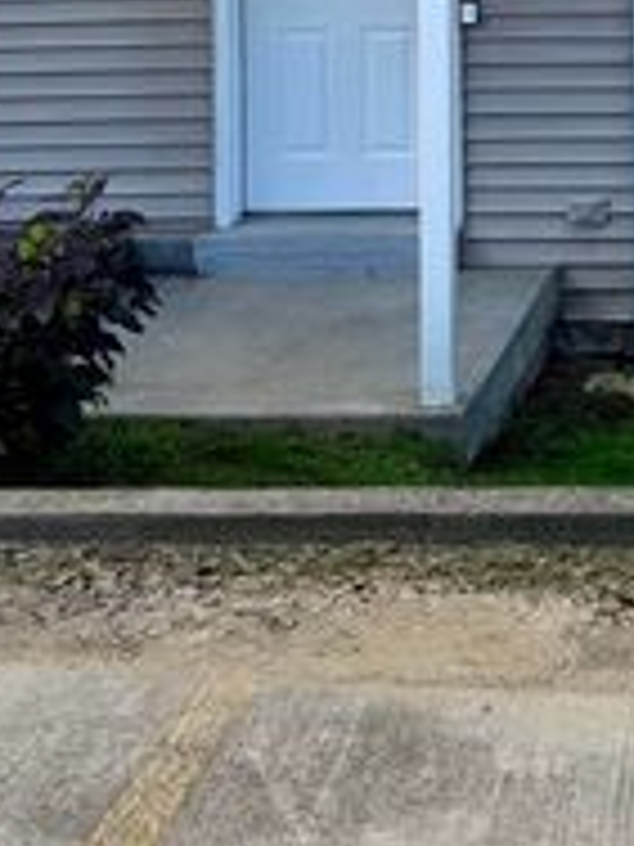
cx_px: 728
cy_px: -277
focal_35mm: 85
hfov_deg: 16.7
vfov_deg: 20.8
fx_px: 2076
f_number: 1.78
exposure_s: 1/2525
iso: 100
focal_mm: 6.76
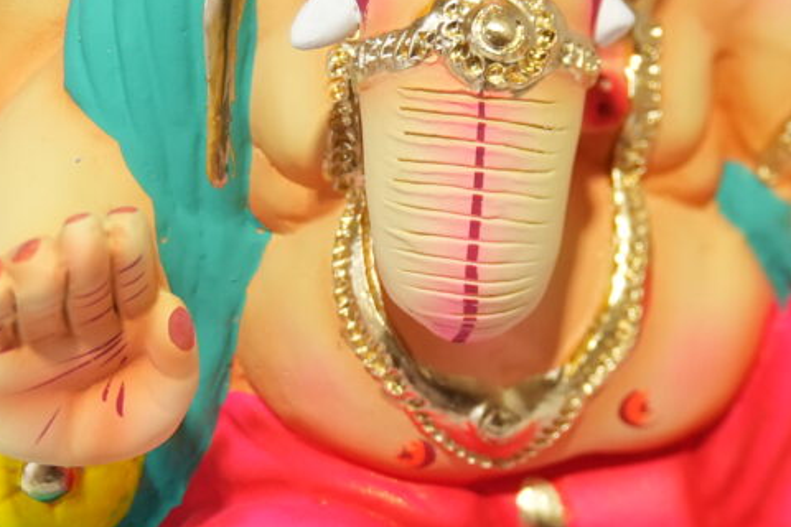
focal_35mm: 144
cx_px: 529
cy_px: 289
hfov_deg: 14.2
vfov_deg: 9.5
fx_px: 3164
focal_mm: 27
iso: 800
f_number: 3.5
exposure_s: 1/200
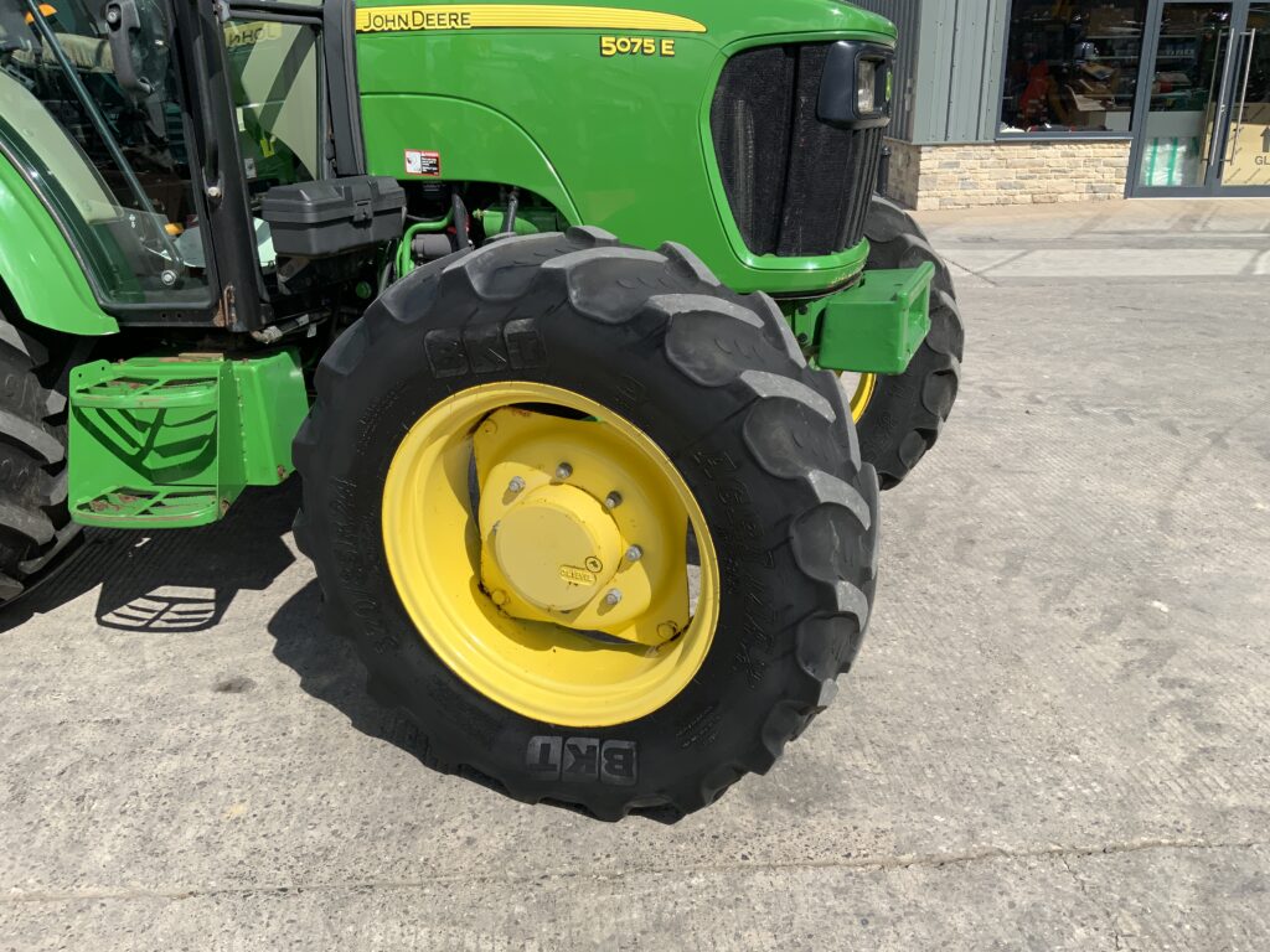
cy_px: 476
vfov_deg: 48.2
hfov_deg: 61.7
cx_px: 635
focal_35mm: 29
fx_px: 1064
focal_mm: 3
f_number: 1.8
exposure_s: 1/1786
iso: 16
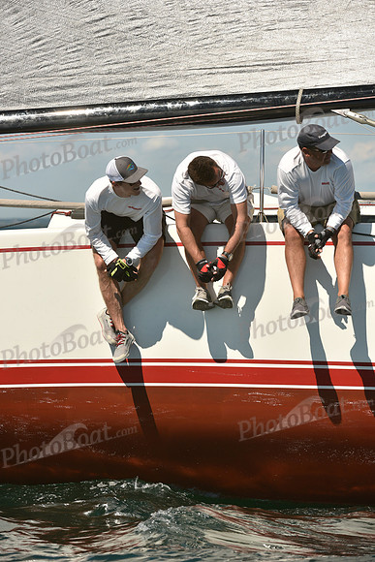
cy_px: 281
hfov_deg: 6.9
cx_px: 188
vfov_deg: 10.3
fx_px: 3123
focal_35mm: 200
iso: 250
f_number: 8
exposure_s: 1/1000
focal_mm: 200
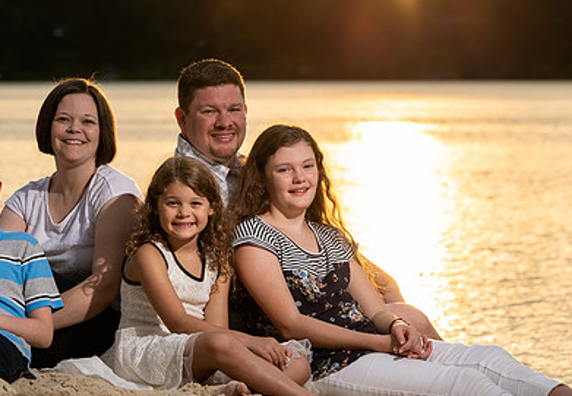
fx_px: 2573
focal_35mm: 160
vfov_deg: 8.8
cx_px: 198
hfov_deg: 12.7
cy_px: 142
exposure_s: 1/500
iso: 100
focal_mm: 85
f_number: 4
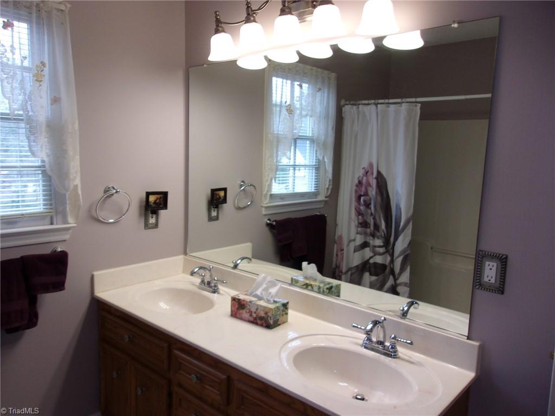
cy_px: 208
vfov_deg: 51.4
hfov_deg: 65.3
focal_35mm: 27
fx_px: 433
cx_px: 278
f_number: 3
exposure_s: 1/42
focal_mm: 4.9
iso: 80
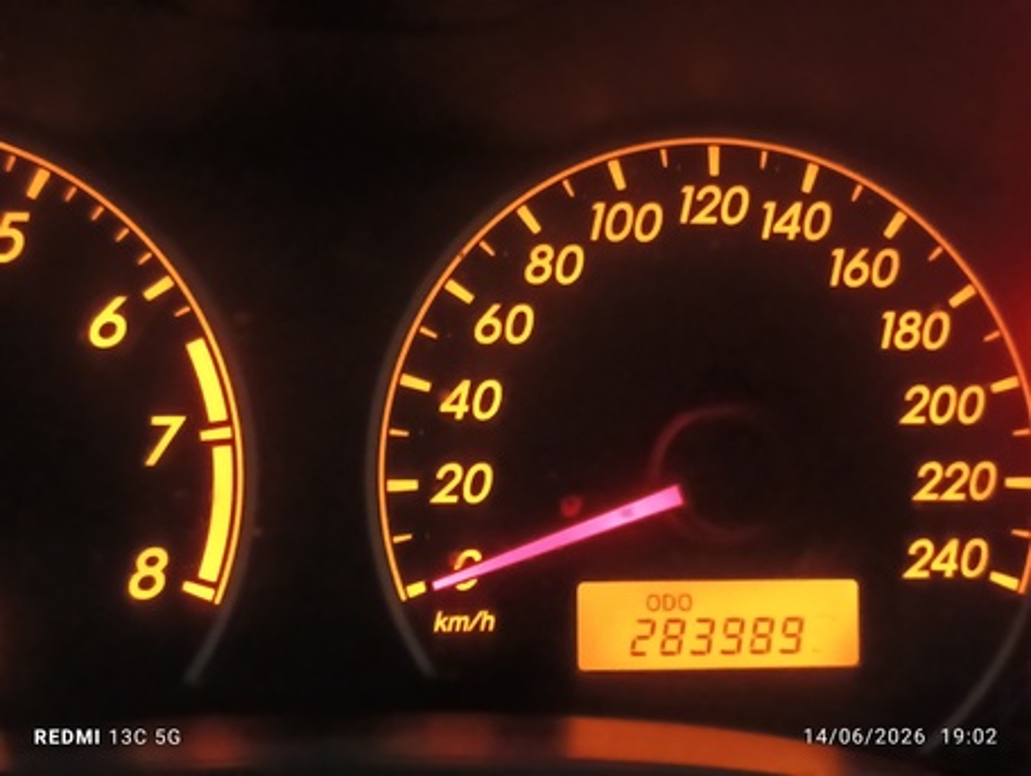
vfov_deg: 22.6
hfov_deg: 29.8
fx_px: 1938
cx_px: 516
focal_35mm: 65
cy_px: 388
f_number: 1.8
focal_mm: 4.22
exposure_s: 1/15
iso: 4253
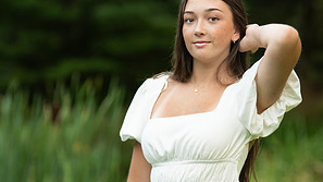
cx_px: 162
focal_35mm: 206
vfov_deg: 5.9
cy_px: 154
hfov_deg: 10.5
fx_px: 1764
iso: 1000
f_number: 3.2
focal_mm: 130
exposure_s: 1/200
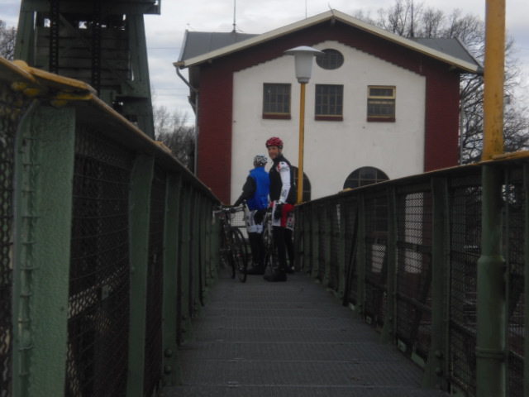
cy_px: 198
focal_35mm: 67
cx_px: 264
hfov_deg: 29.0
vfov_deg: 21.9
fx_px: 1024
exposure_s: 1/200
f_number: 4.3
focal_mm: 11.16
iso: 64
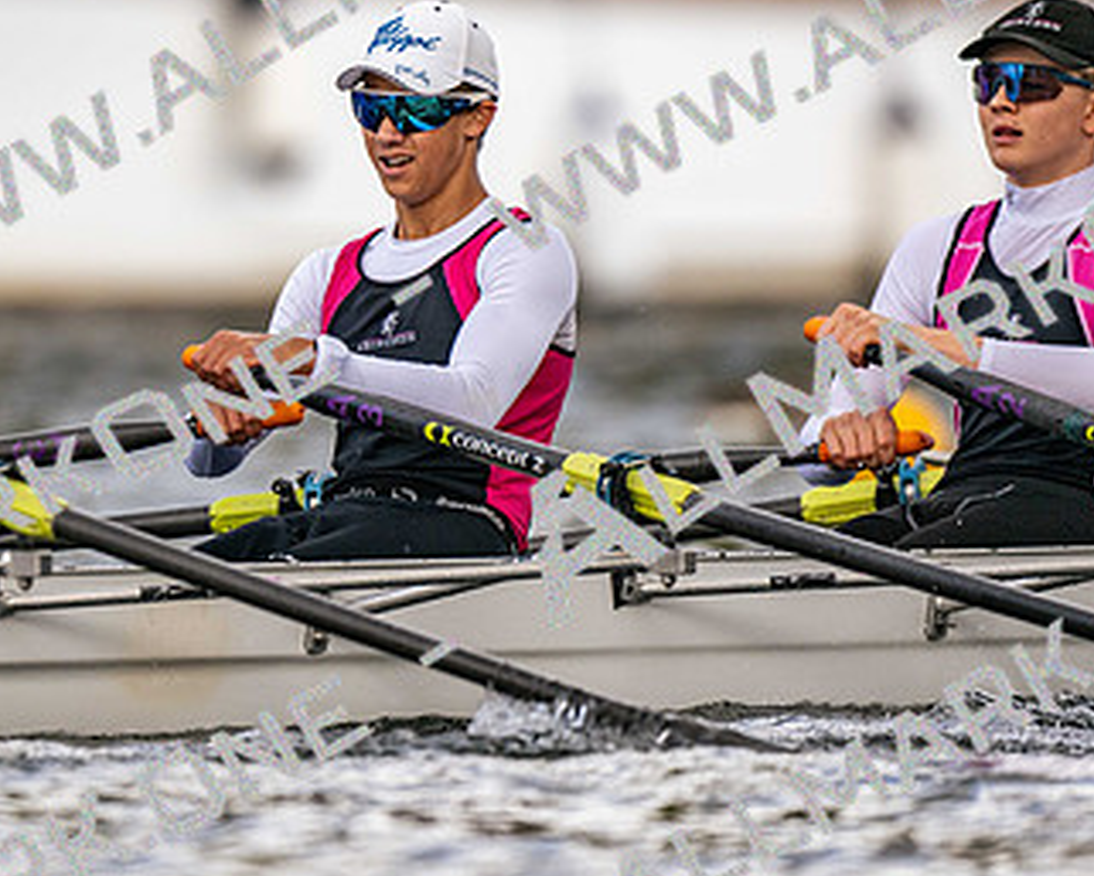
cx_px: 239
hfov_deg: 1.9
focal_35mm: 1017
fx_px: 32939
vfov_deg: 1.5
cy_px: 308
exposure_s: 1/2500
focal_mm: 600
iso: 500
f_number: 4
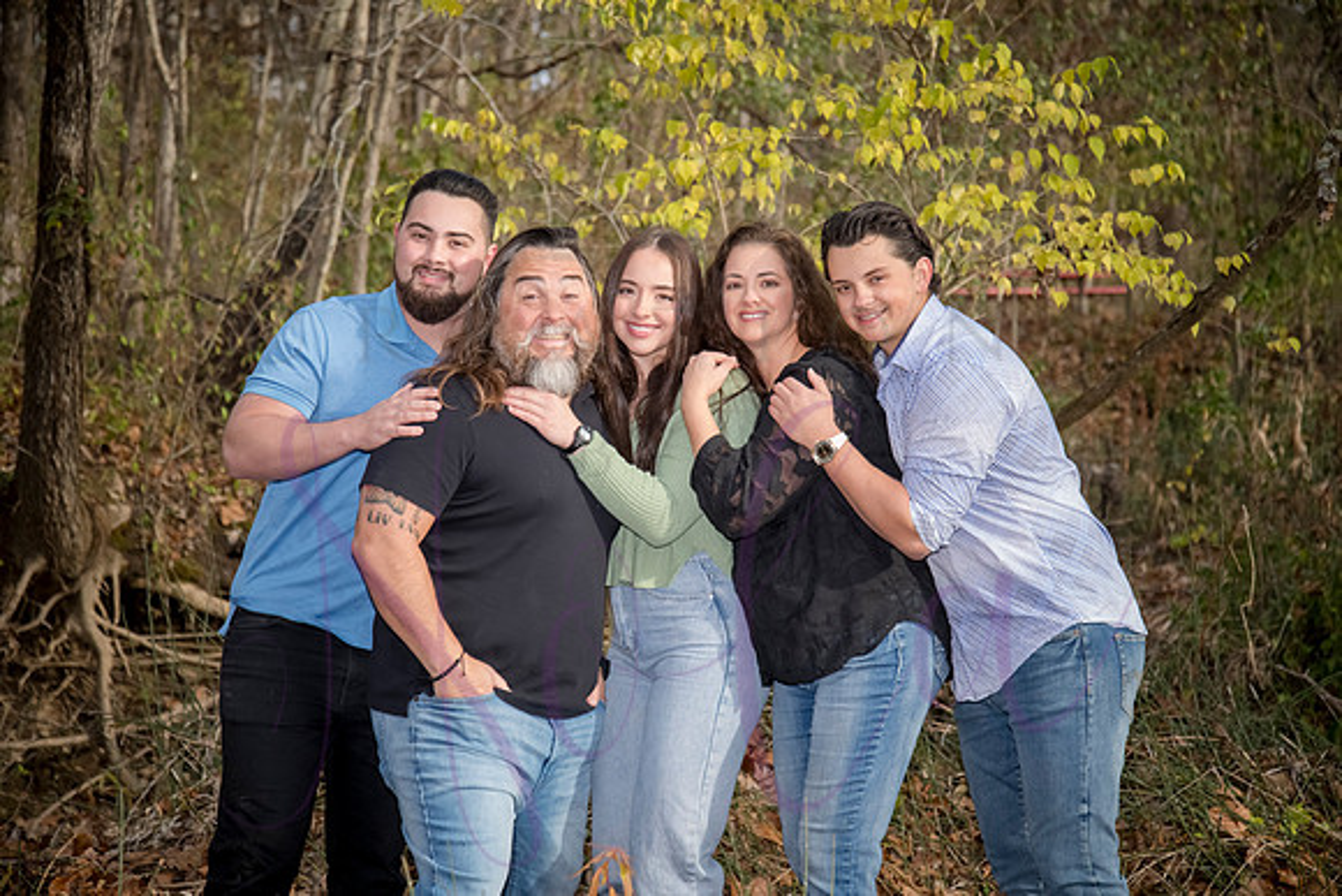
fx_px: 3316
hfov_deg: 22.9
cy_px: 448
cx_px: 671
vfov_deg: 15.4
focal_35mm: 89
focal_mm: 85
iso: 800
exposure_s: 1/800
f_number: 4.5
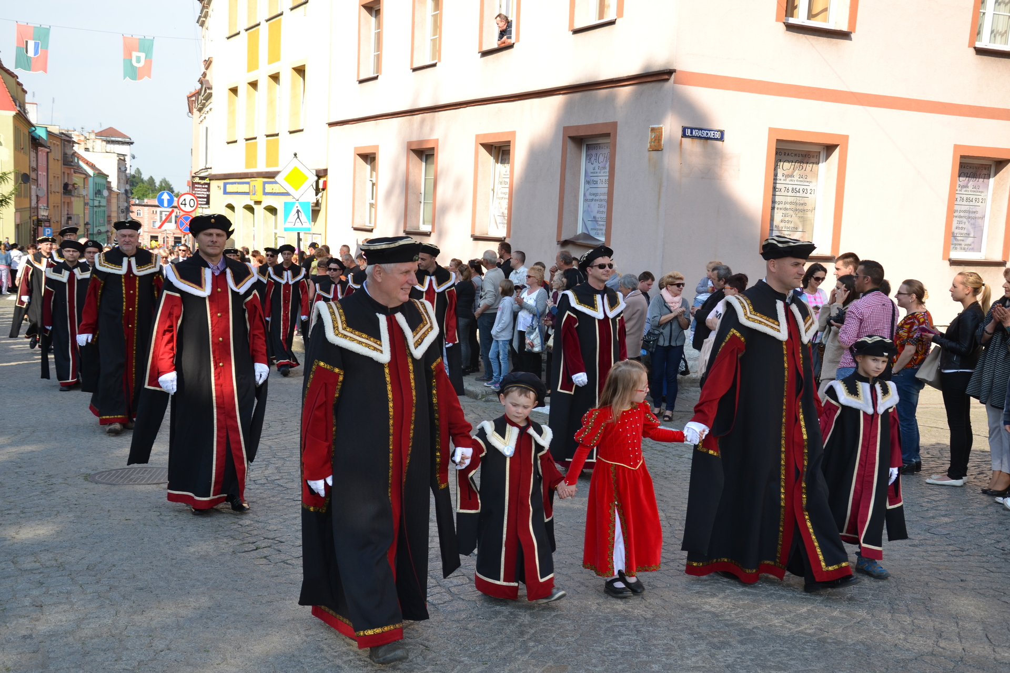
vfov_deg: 35.5
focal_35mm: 38
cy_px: 336
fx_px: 1052
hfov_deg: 51.3
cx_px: 505
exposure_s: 1/200
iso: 100
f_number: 5.6
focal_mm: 25
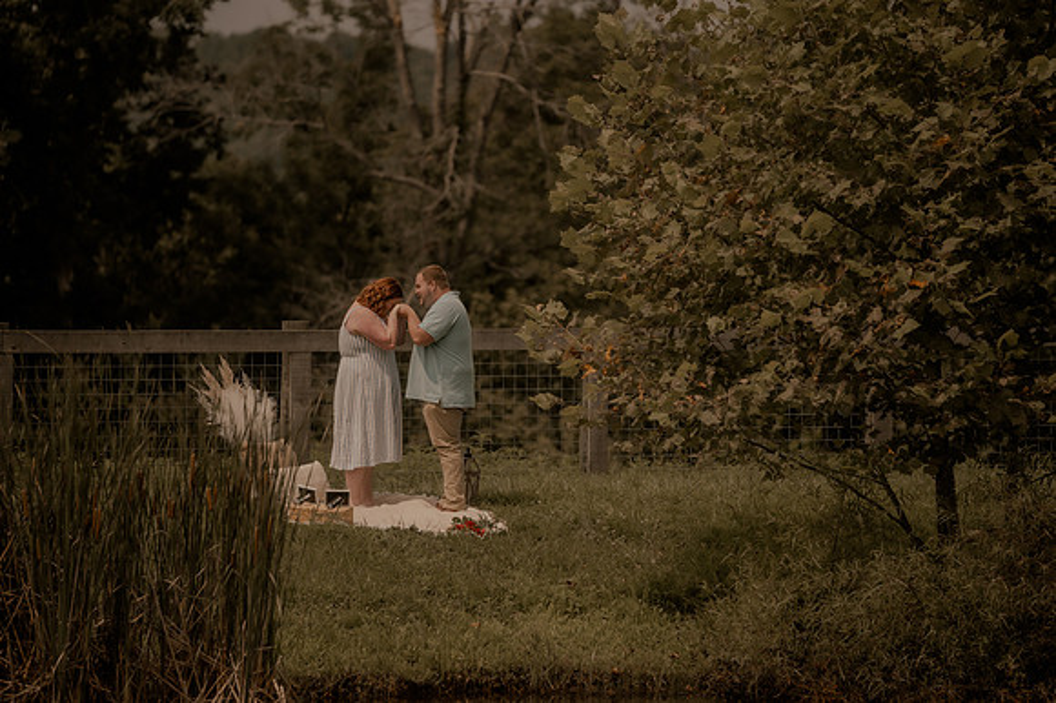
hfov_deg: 10.1
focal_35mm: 204
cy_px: 352
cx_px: 528
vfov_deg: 6.7
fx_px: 5970
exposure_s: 1/1600
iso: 125
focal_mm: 200
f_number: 2.8
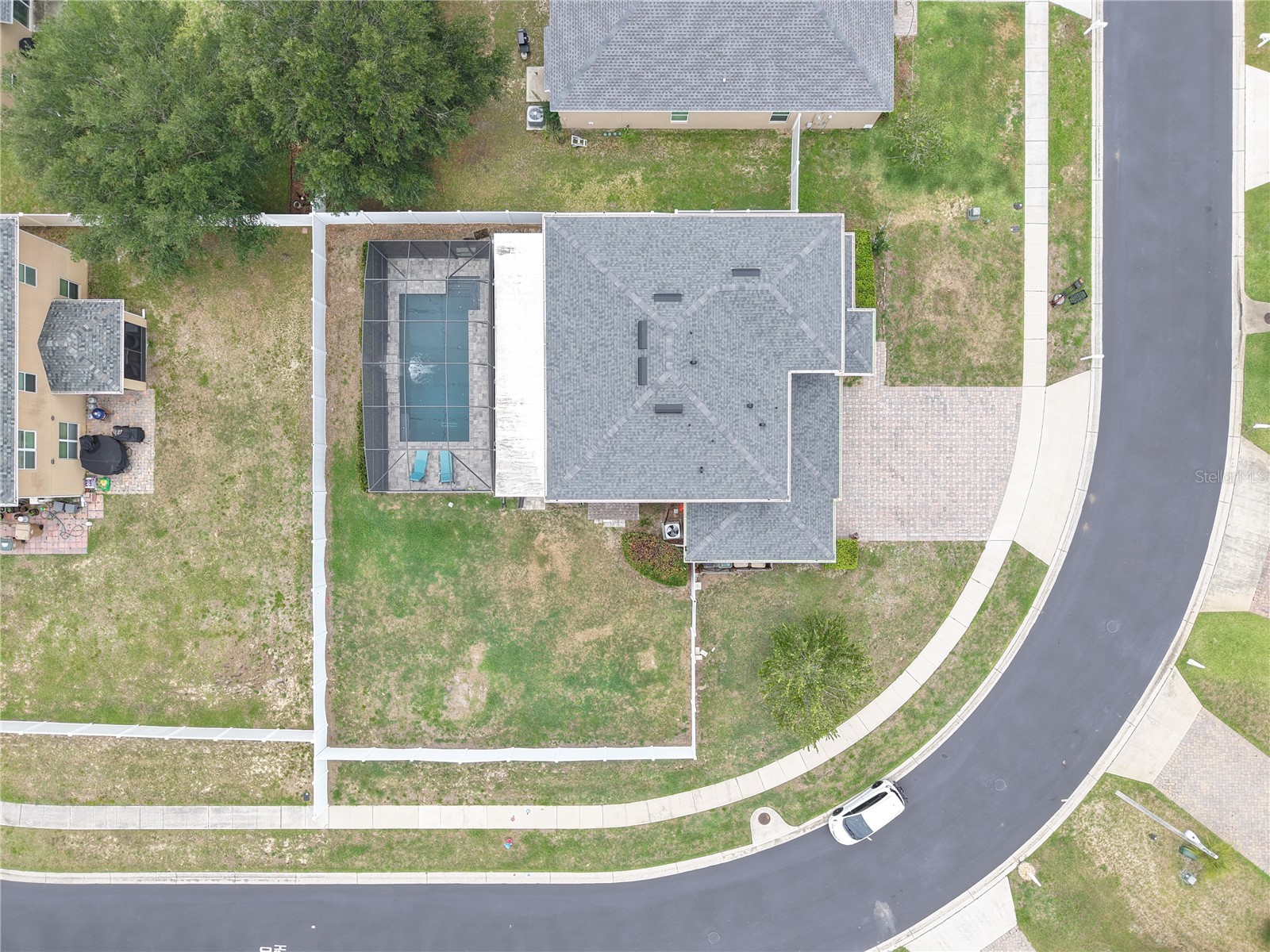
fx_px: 881
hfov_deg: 71.6
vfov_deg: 56.8
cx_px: 635
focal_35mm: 24
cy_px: 476
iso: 120
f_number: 1.8
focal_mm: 8.67
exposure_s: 1/800
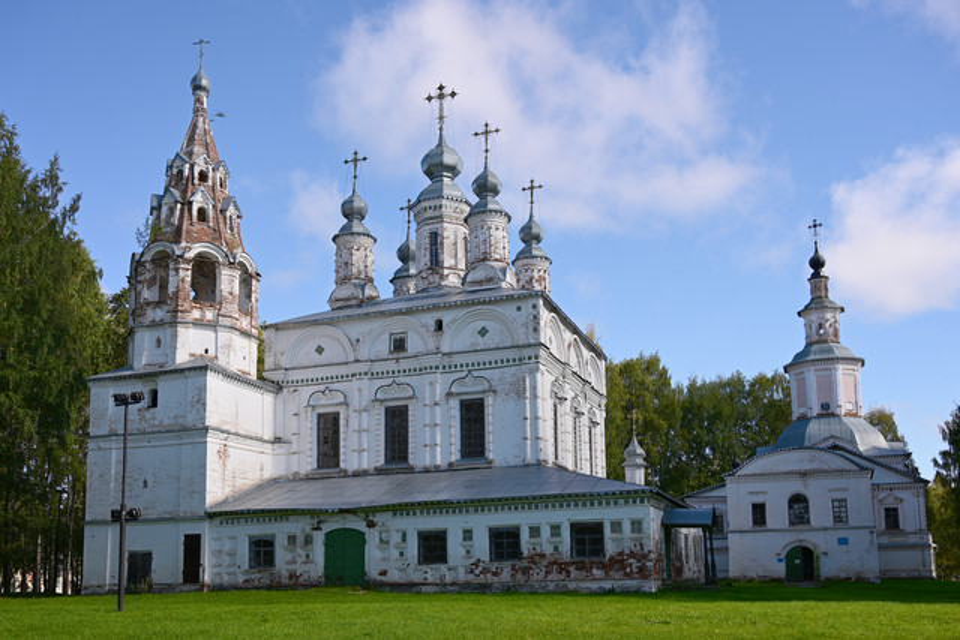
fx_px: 800
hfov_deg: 61.9
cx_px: 480
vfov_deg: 43.6
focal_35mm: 30
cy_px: 320
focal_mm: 30
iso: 100
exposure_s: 1/500
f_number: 5.6
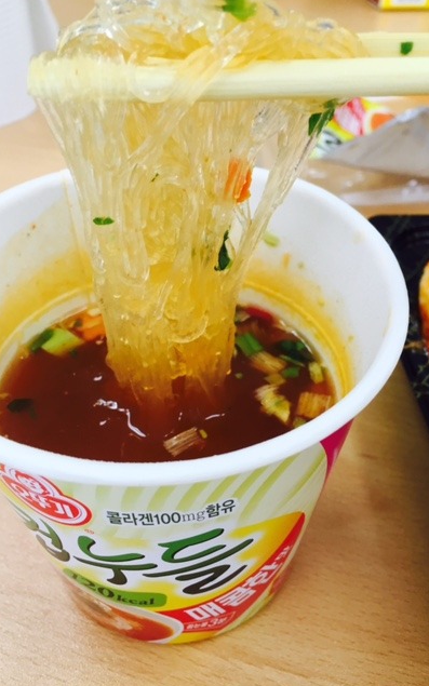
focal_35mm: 31
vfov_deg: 61.2
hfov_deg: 40.6
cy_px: 345
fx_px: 580
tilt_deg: -43.7
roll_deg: -4.4
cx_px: 224
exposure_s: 1/40
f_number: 2.2
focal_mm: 4.15
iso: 32
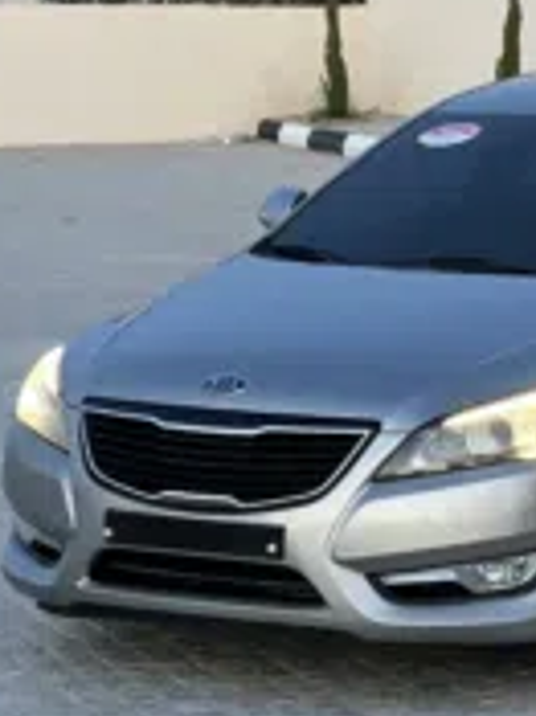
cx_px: 552
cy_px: 348
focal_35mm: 176
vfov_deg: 11.2
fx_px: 3638
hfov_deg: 8.4
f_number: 2.8
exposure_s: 1/40
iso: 400
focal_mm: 9
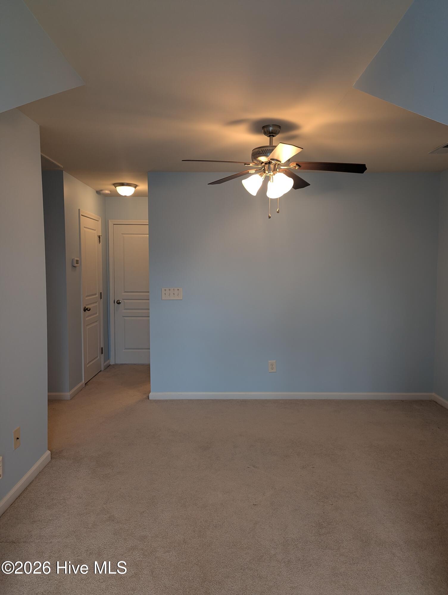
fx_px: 413
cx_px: 224
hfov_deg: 56.9
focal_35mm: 24
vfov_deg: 71.5
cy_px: 298
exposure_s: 1/30
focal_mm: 6.81
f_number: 1.85
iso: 62
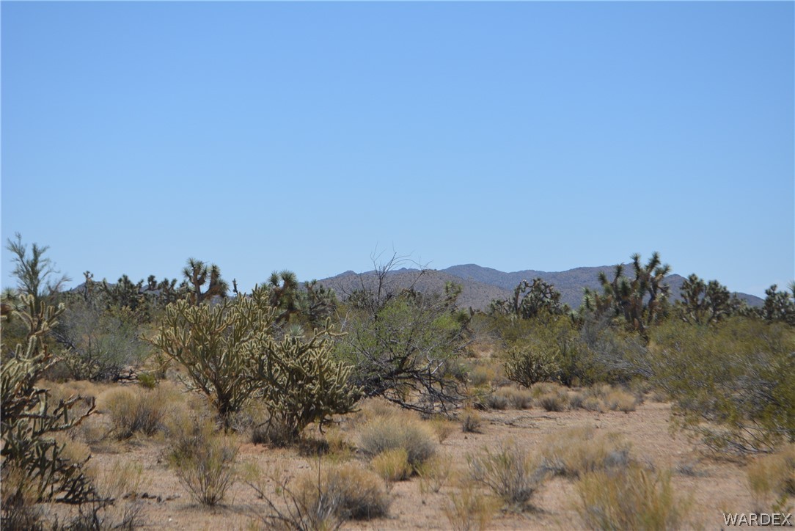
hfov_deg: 24.6
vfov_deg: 16.6
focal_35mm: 82
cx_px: 398
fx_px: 1823
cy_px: 266
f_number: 7.1
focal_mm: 55
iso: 400
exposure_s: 1/2000
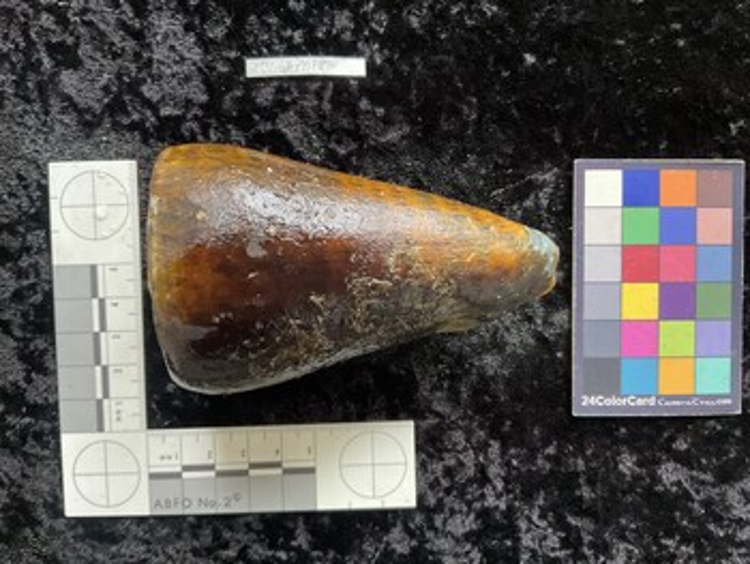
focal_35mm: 29
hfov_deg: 61.6
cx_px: 375
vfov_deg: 48.3
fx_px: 629
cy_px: 282
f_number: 1.8
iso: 320
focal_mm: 3
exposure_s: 1/40
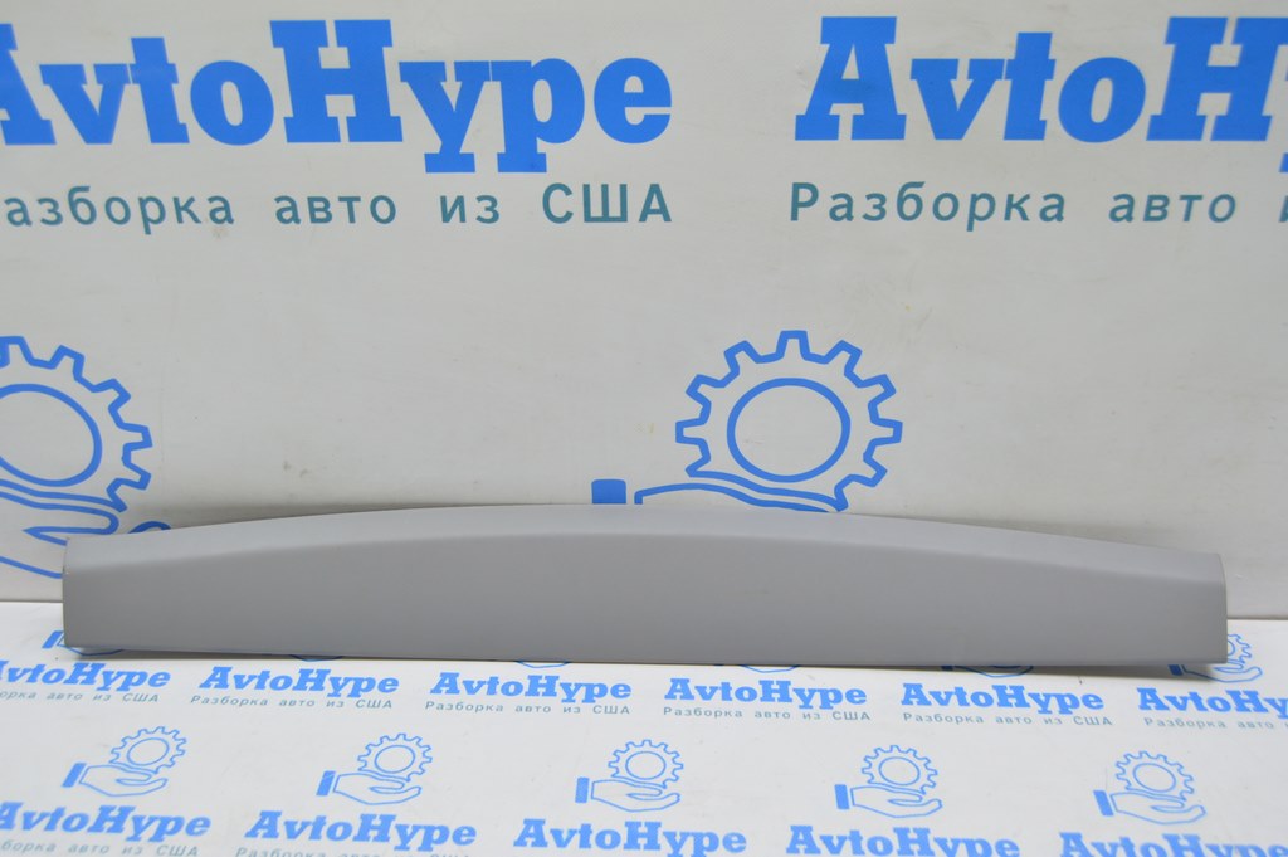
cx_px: 644
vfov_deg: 38.3
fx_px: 1233
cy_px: 428
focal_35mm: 34
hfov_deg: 55.1
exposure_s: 1/20
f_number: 5.6
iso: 400
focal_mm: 23
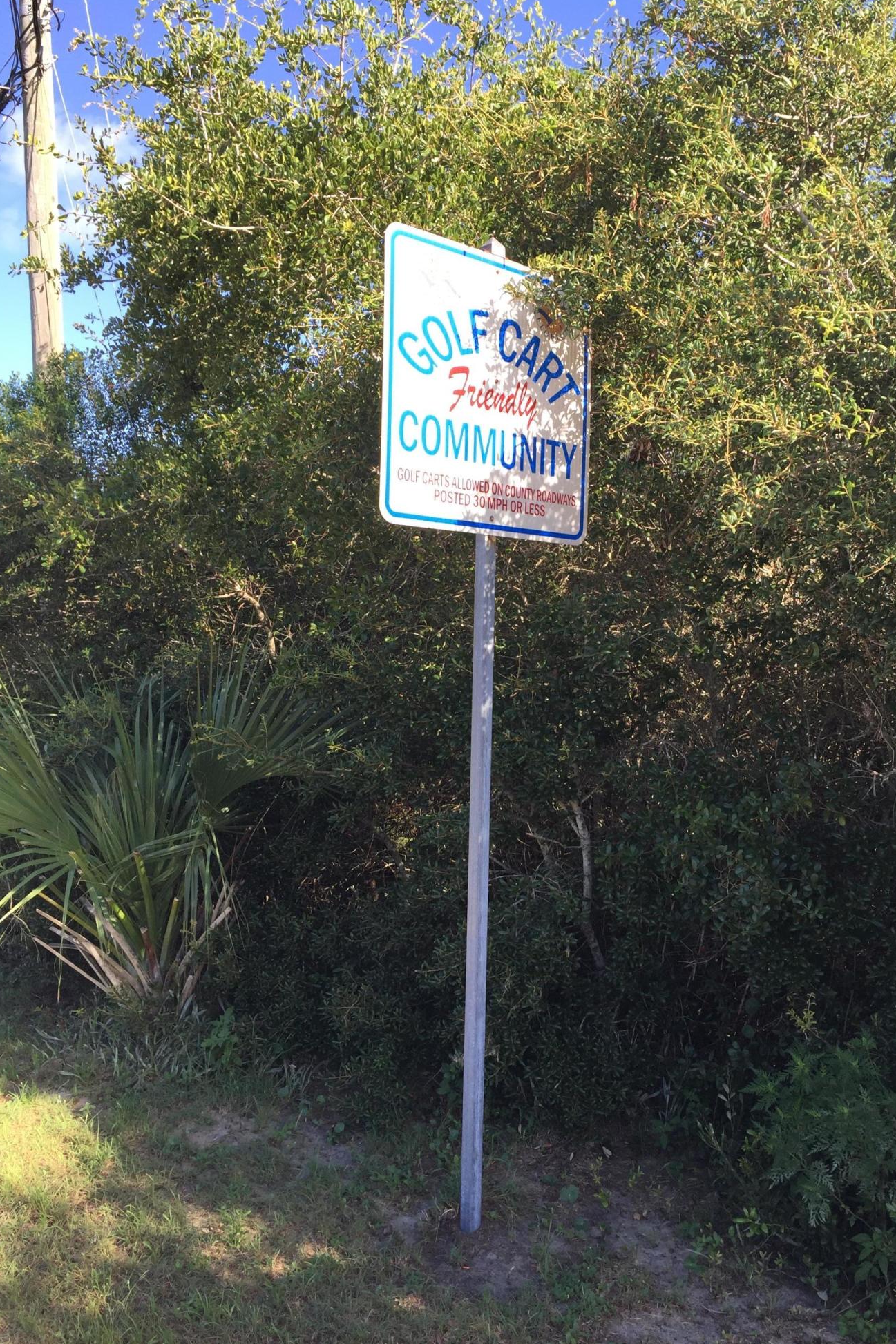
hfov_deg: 42.2
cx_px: 515
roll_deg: -2.1
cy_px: 673
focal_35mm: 31
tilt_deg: +2.8
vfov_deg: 60.3
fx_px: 1157
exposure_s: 1/507
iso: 32
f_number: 2.2
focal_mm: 4.15
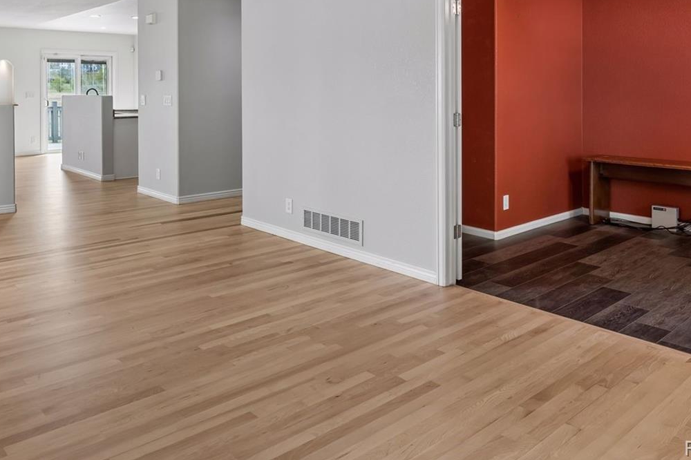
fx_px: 614
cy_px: 95
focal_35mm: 32
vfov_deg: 39.5
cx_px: 244
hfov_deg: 57.7
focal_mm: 20
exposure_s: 1/30
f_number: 9
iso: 400
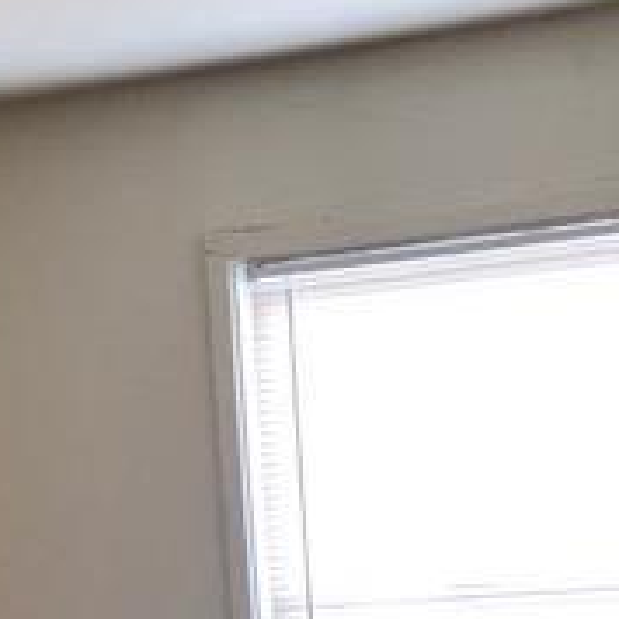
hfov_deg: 19.5
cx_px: 233
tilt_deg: -10.3
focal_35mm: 89
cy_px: 762
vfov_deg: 18.4
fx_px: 1801
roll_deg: +3.8
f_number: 1.8
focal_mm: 3.99
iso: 25
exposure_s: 1/30
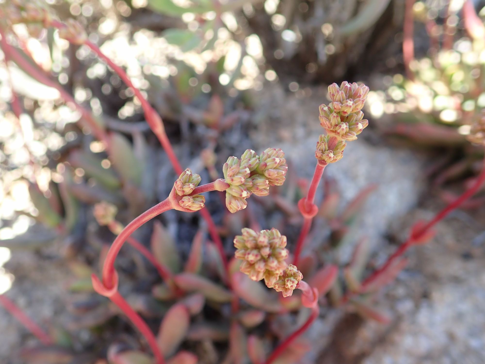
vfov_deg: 46.8
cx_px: 242
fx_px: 420
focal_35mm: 30
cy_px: 182
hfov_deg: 60.0
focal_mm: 5.5
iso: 125
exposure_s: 1/125
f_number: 2.3
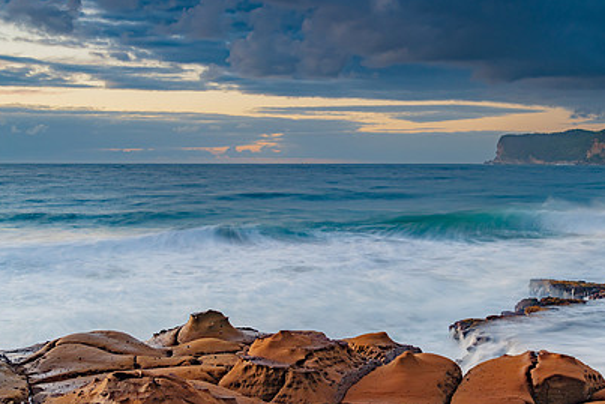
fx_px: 925
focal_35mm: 55
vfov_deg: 24.5
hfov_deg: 35.9
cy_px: 128
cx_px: 401
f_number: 8
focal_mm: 38
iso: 160
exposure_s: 1.6
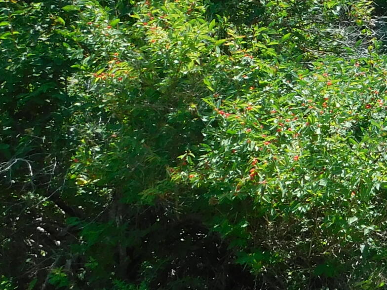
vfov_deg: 16.6
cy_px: 30
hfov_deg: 19.6
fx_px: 984
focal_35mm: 88
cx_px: 563
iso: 125
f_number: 3
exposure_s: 1/640
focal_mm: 4
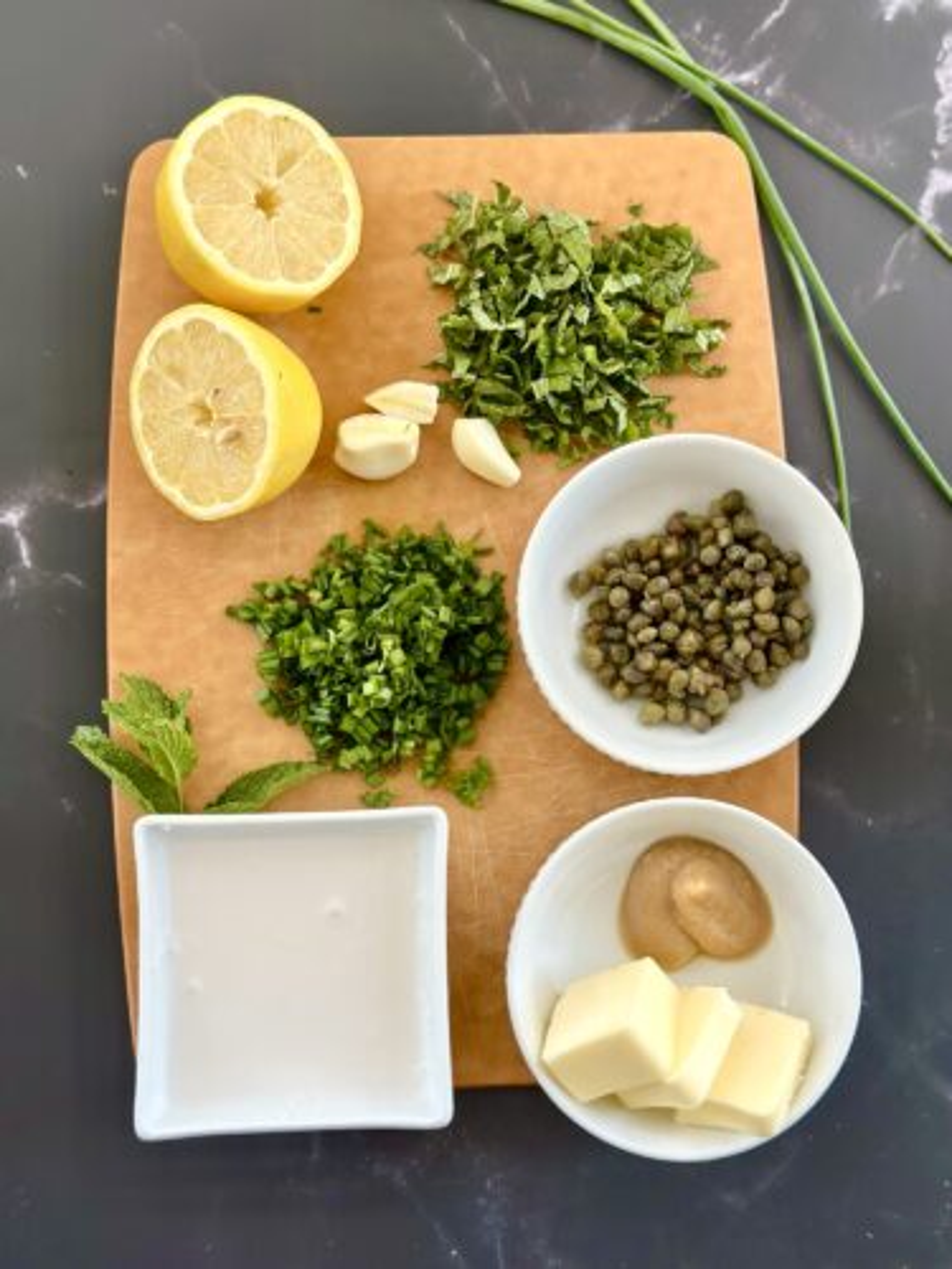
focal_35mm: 48
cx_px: 476
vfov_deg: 39.7
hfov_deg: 30.3
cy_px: 634
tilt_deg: -83.4
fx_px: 1760
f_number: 1.78
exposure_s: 1/114
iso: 125
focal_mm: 6.86
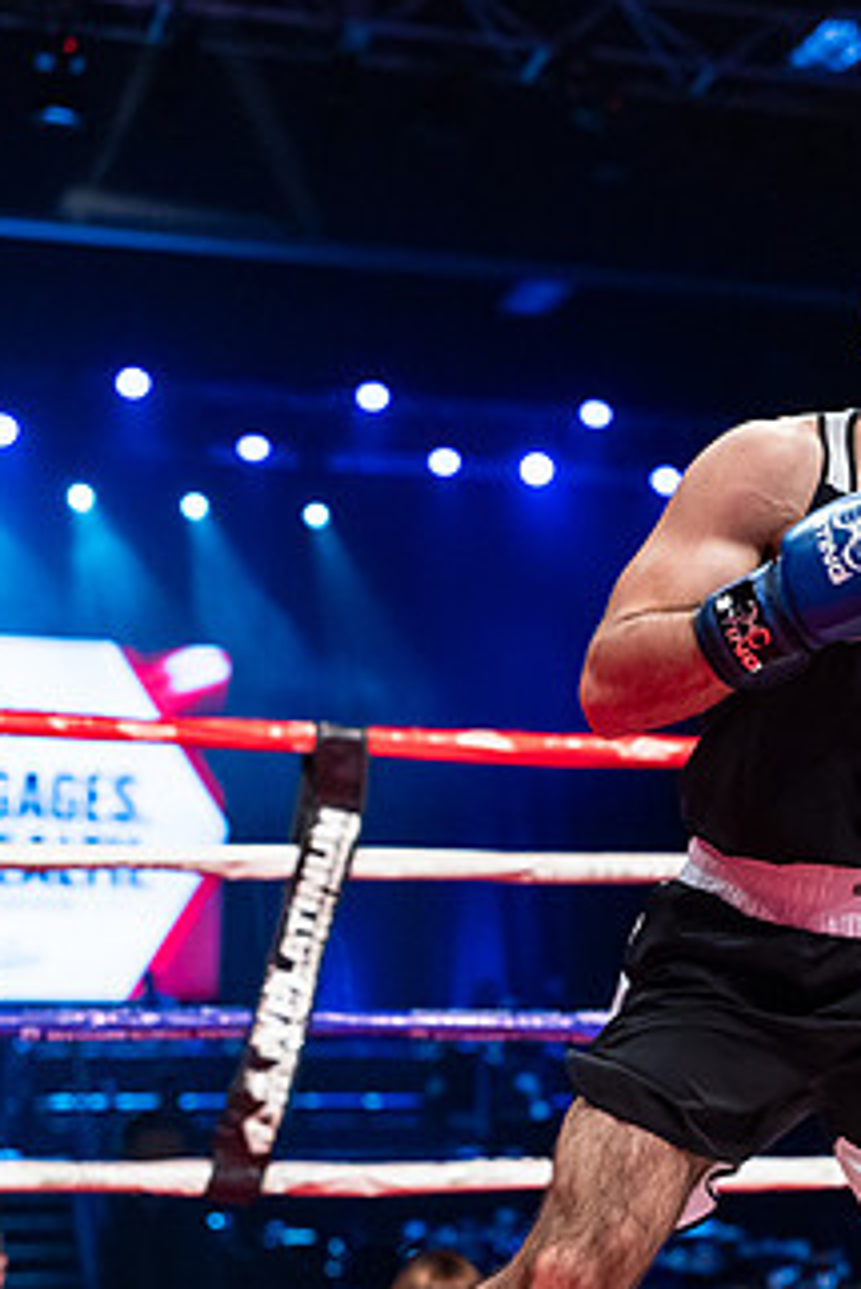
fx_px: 3225
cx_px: 1073
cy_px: 659
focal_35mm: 90
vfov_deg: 22.6
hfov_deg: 14.6
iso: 4000
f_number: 2.8
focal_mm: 50
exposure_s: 1/1000
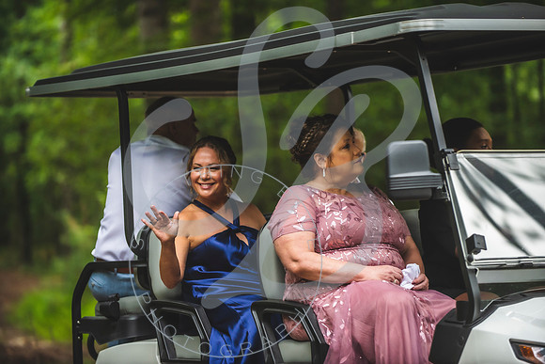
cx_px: 272
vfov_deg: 9.8
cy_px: 182
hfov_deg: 14.7
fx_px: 2120
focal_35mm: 140
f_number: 2.8
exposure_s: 1/320
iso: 320
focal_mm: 140
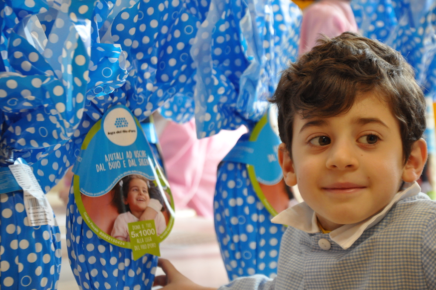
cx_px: 218
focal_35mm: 138
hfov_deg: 14.9
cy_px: 145
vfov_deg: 9.9
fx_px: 1669
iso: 1600
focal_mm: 92
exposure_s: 1/80
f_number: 5.6
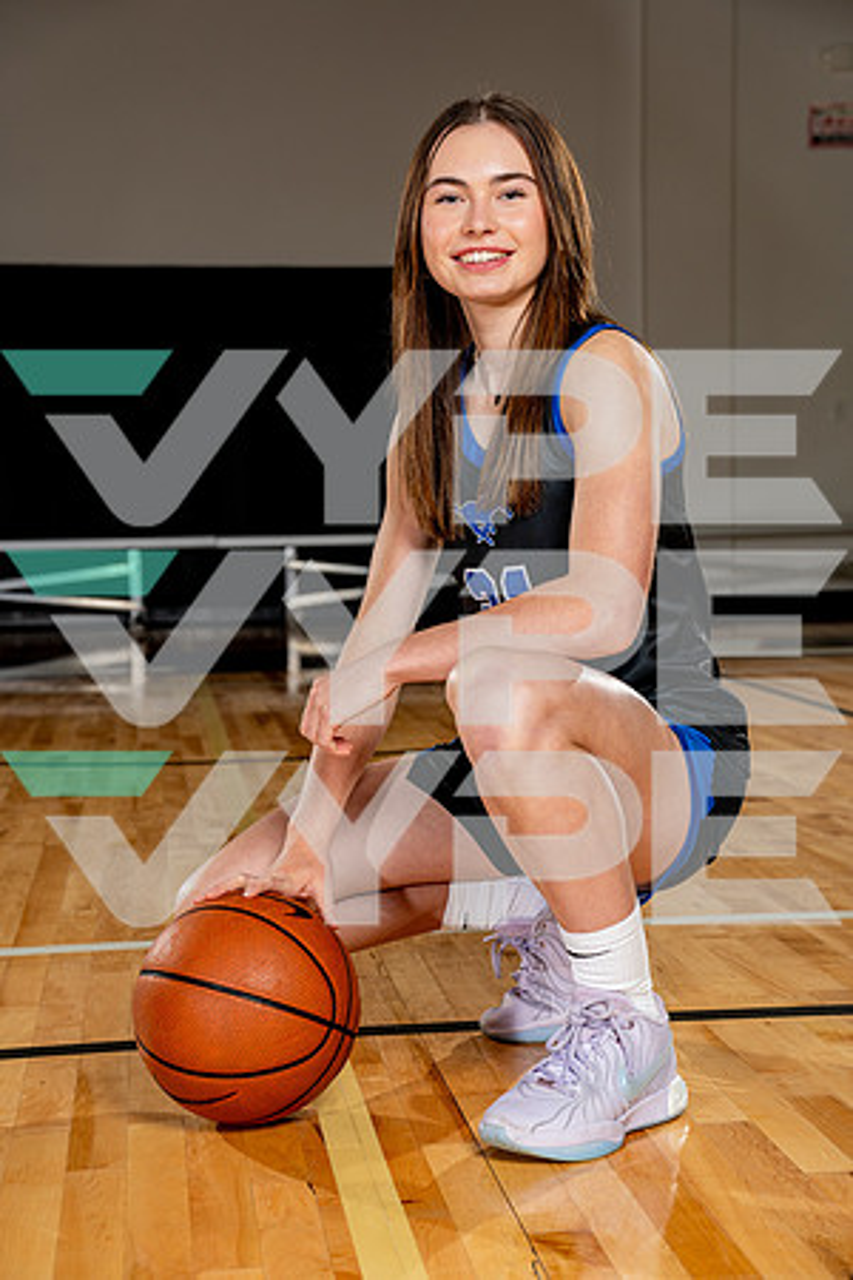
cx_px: 426
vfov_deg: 31.9
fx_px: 2239
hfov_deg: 21.6
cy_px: 640
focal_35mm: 63
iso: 200
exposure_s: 1/250
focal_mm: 63
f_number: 5.6
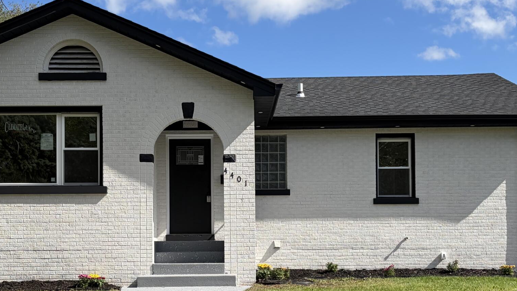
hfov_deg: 37.2
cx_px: 235
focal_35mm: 56
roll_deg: +0.5
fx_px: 768
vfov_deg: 21.2
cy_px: 226
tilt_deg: +2.3
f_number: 1.6
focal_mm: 5.96
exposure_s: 1/2985
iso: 50
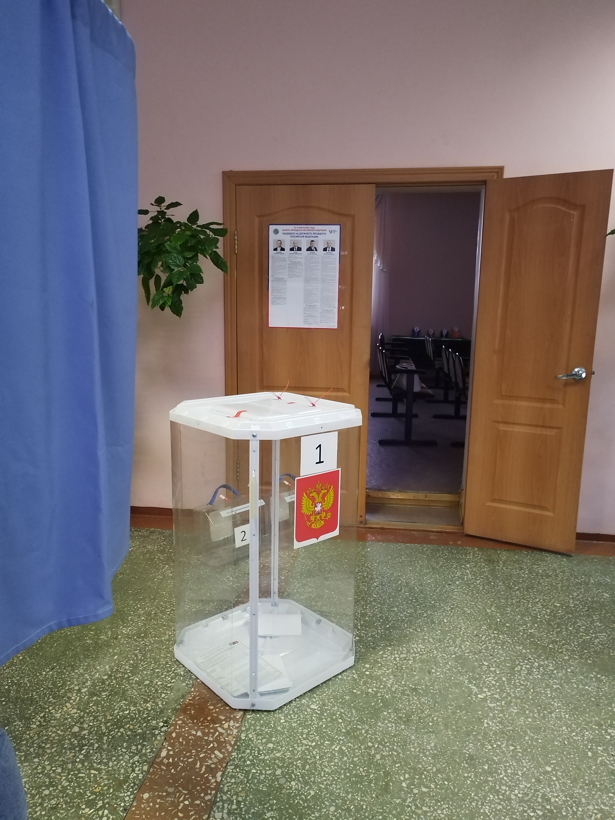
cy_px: 410
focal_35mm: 26
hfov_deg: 53.1
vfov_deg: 67.3
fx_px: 616
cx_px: 308
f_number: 1.8
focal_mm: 6.24
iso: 1530
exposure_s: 1/25
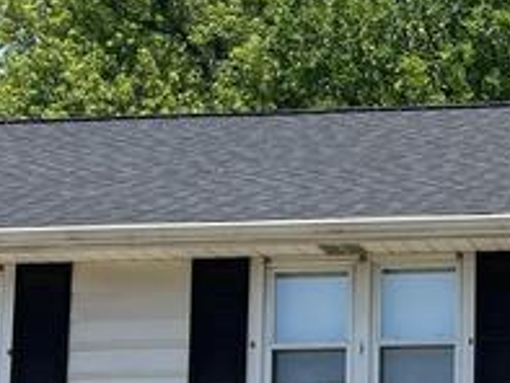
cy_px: 458
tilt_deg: +7.4
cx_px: 691
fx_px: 1916
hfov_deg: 14.4
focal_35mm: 130
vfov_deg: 11.2
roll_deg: +0.5
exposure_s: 1/2387
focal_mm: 5.1
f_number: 1.6
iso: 32
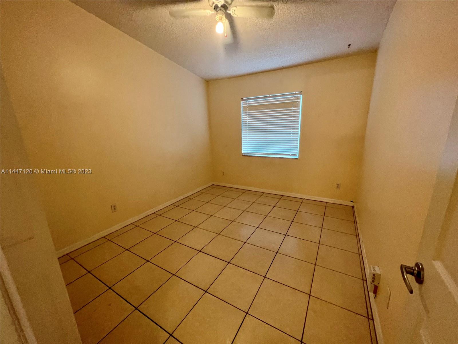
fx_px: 172
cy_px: 172
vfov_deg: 89.9
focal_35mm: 13
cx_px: 229
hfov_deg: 106.2
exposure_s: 1/60
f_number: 1.8
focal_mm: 1.57
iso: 250
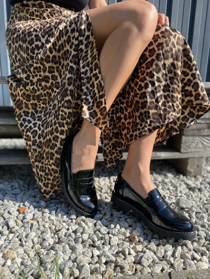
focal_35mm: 26
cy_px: 140
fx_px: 210
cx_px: 105
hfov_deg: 53.1
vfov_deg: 67.3
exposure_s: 1/1034
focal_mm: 4.25
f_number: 1.8
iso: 32
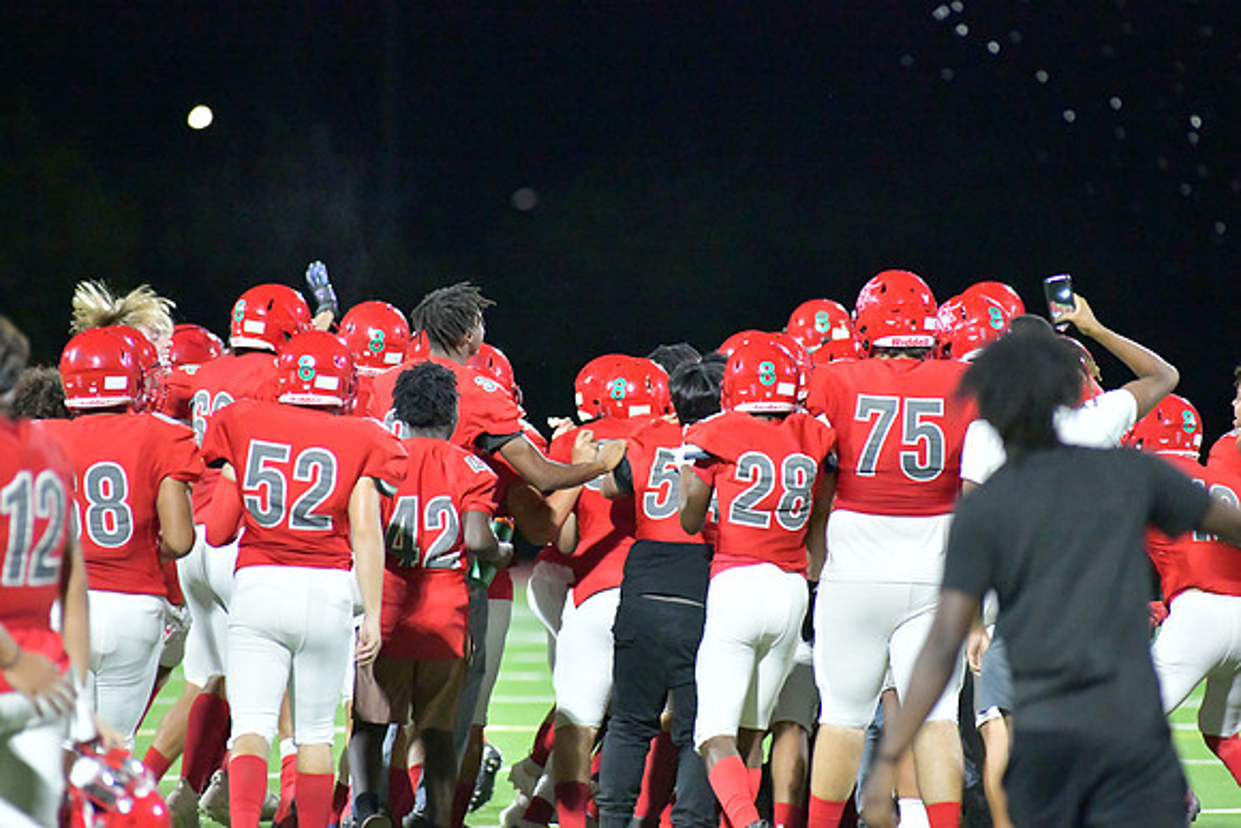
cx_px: 620
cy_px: 414
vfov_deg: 4.6
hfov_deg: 6.9
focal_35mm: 300
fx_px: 10344
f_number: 4
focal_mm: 300
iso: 22800
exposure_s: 1/1250
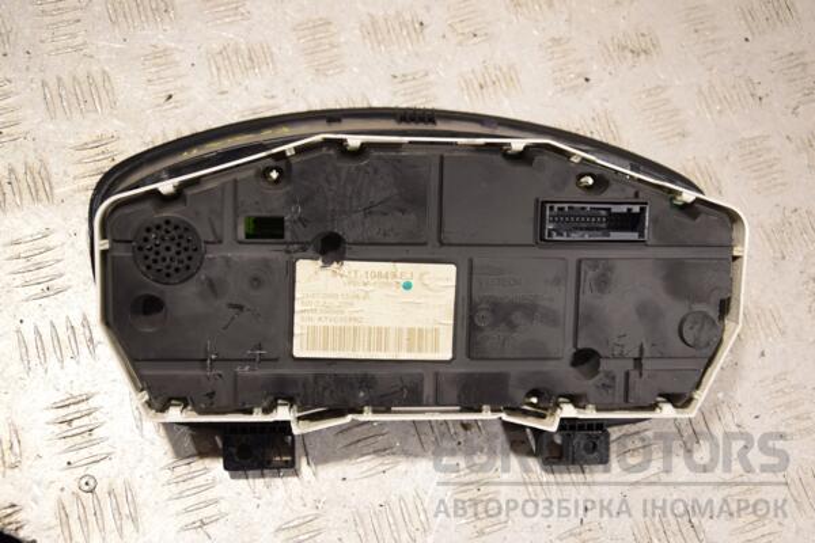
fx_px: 1087
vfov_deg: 28.1
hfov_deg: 41.1
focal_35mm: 48
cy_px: 272
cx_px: 408
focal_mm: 32
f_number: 5.6
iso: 400
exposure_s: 1/125
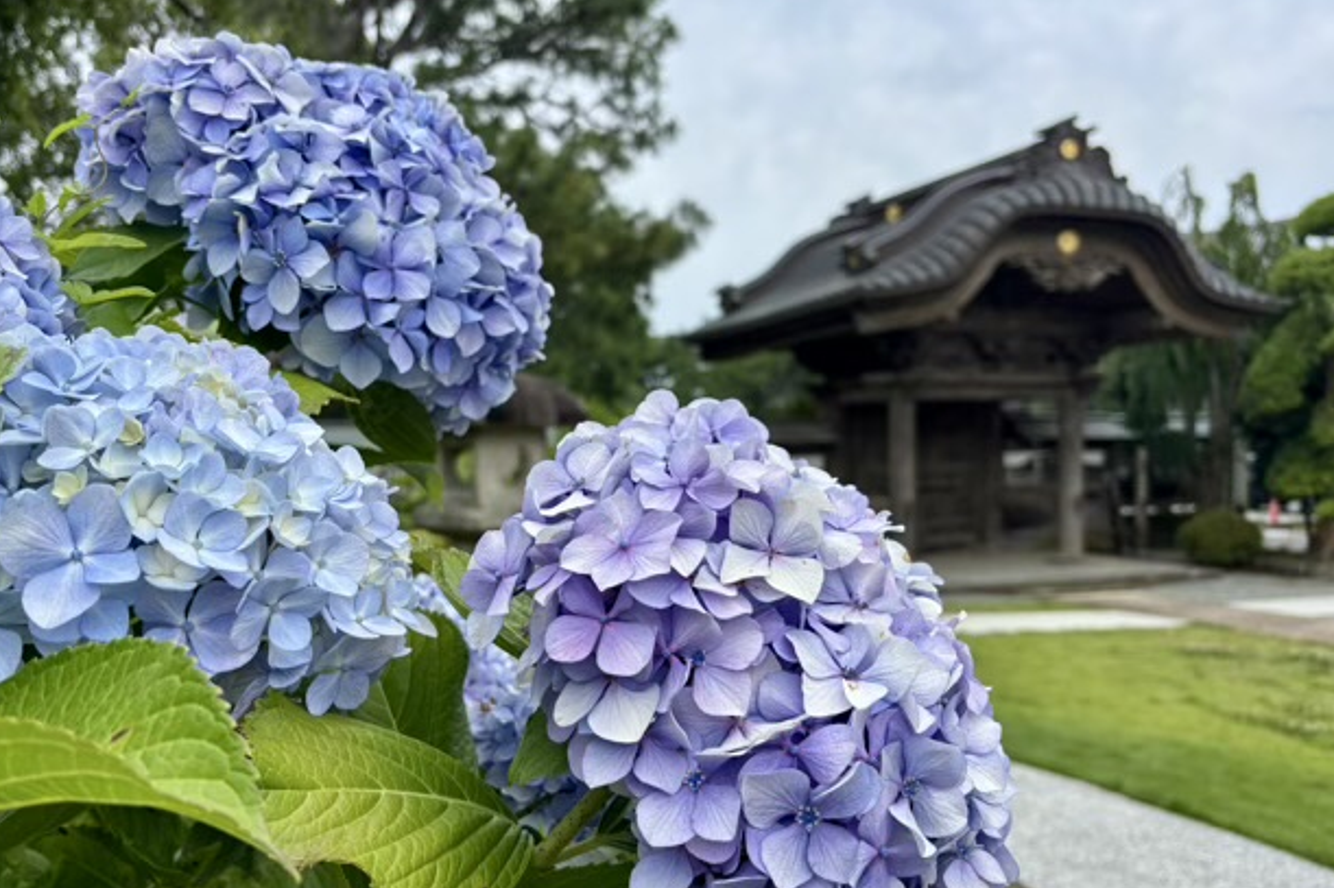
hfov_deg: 60.2
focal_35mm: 31
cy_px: 492
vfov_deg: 42.2
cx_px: 596
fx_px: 1148
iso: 50
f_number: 1.6
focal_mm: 5.96
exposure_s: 1/2193
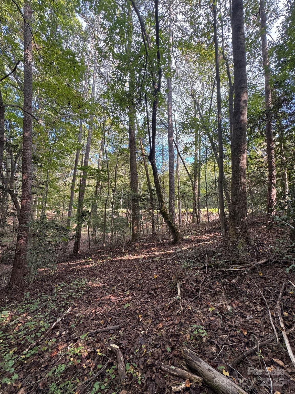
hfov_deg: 85.7
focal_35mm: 14
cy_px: 197
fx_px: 159
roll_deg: -0.6
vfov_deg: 102.1
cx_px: 148
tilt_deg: +7.9
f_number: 2.2
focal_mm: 2.22
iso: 64
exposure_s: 1/99
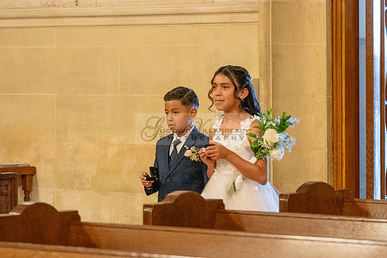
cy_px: 133
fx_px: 2116
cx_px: 238
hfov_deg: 10.4
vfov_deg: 7.0
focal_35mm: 197
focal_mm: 120
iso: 3200
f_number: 4
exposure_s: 1/200
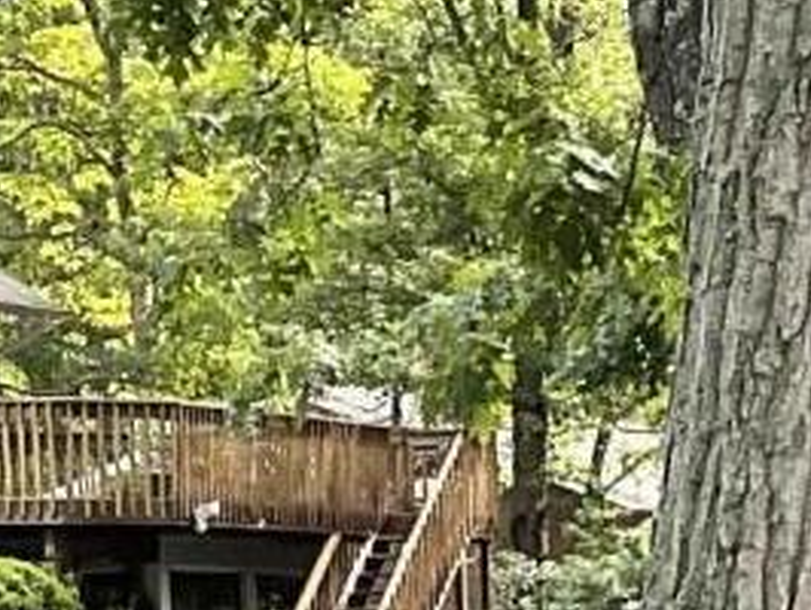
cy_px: 1342
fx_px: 5112
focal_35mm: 218
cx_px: 506
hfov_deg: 9.1
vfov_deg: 6.6
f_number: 1.8
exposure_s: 1/122
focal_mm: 3
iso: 20
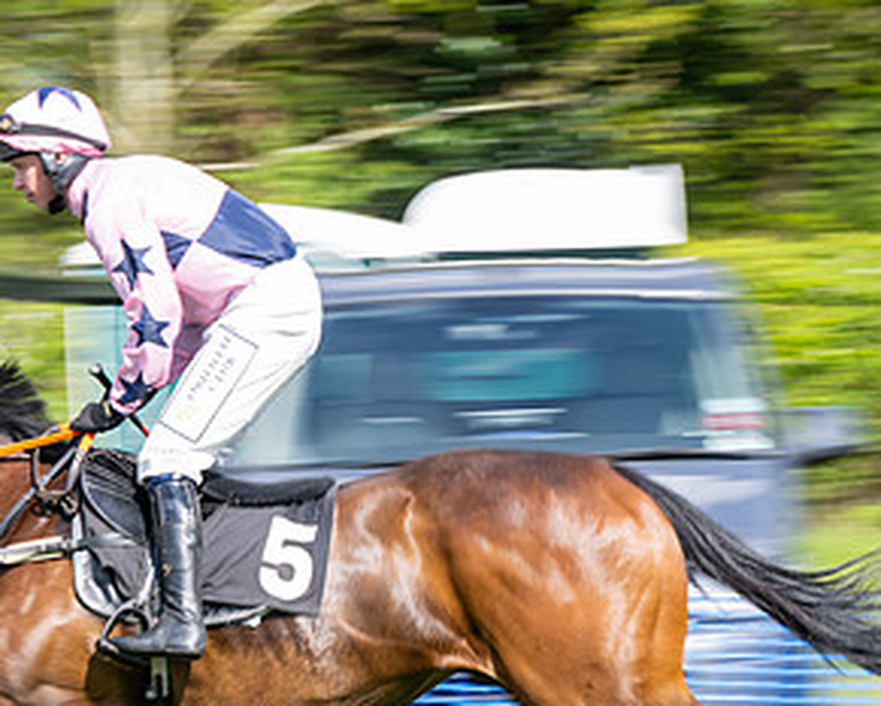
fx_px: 6051
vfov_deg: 6.7
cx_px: 50
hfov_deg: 8.3
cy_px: 600
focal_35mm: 232
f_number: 8
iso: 100
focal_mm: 98
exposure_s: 1/100
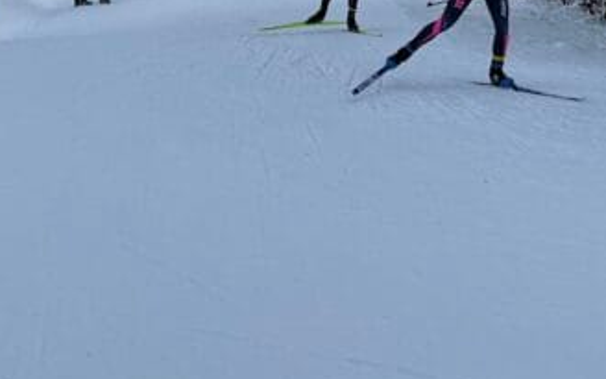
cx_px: 456
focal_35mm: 86
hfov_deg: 23.8
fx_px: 1420
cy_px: -128
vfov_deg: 14.5
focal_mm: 5.1
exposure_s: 1/1600
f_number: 1.6
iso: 50
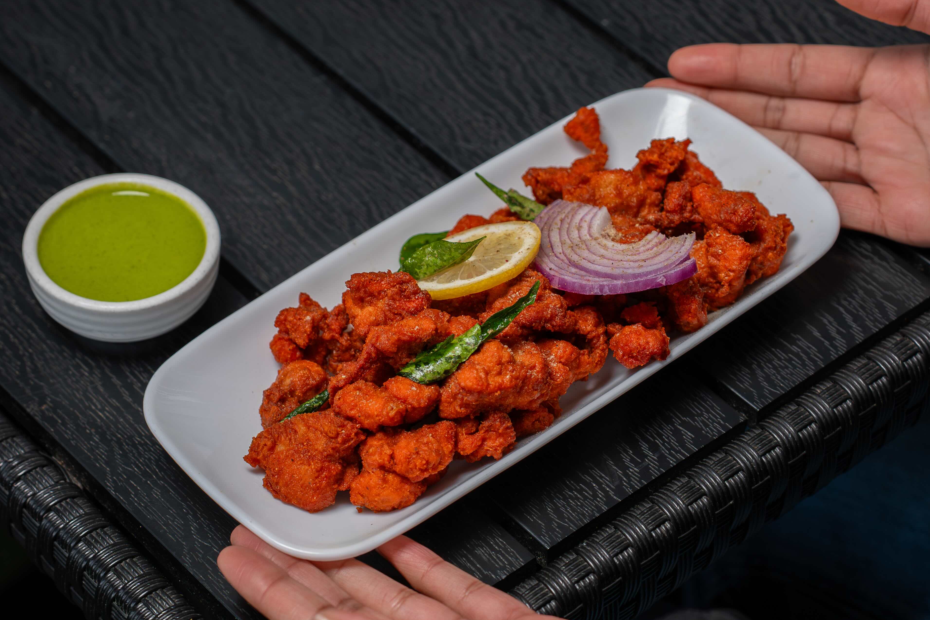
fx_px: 2996
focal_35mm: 116
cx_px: 390
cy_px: 310
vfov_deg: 11.8
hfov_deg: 17.6
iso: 400
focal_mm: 64
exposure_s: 1/125
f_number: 3.5
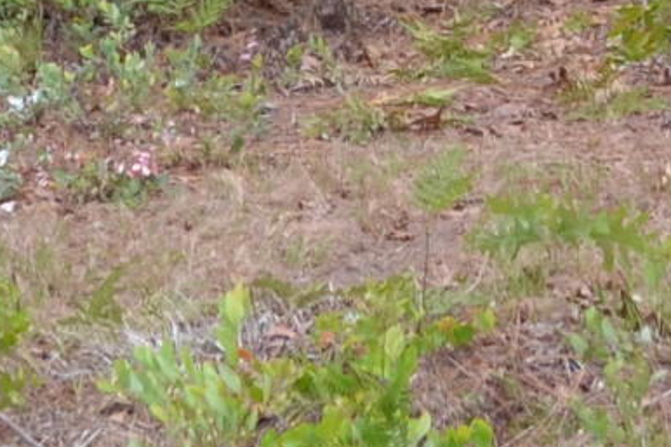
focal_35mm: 280
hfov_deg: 7.3
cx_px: 753
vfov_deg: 4.7
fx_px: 5216
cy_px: -920
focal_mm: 24
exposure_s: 1/125
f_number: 5.6
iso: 220
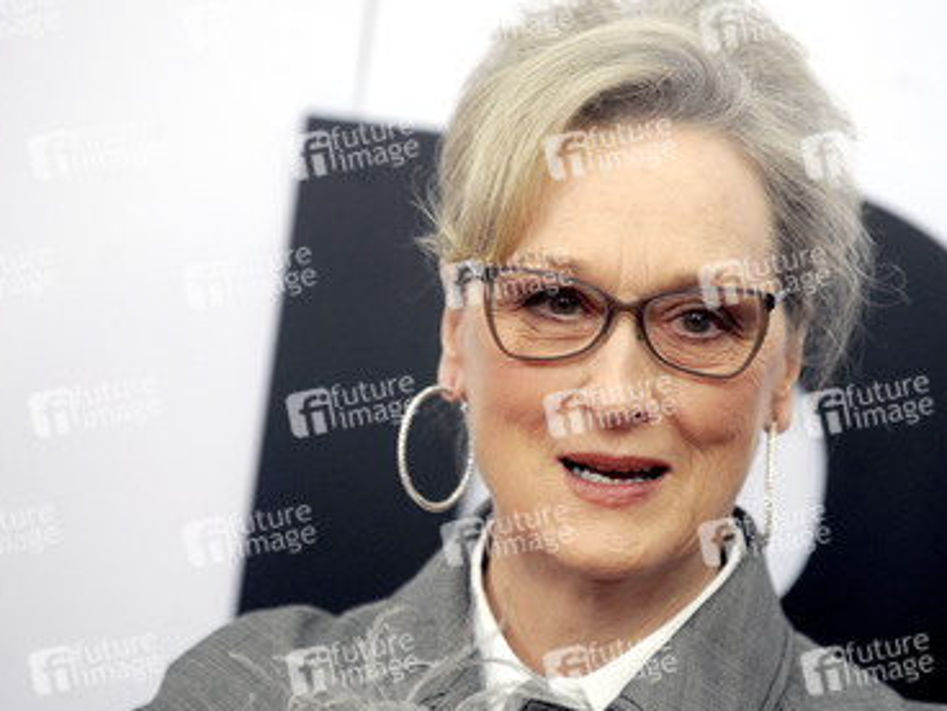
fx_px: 6429
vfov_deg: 6.3
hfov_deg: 8.4
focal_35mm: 235
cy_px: 343
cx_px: 540
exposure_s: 1/1000
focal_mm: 200
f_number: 4
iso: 1600
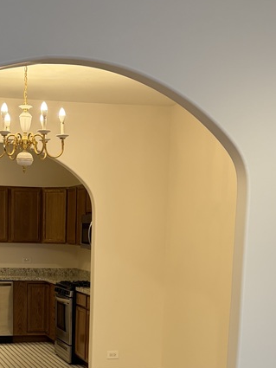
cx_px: 67
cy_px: 347
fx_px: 701
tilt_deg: -6.6
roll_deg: -1.0
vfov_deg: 28.0
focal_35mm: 66
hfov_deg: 22.1
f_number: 1.6
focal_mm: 5.96
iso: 100
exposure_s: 1/60
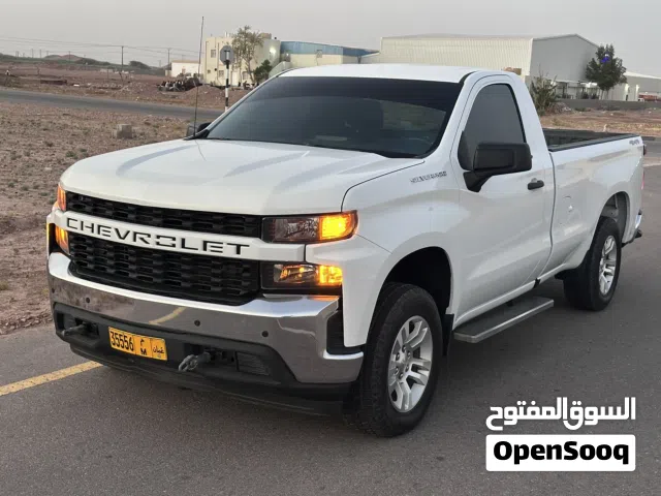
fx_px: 917
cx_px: 330
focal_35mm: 48
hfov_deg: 39.7
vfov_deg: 30.3
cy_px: 248
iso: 400
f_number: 1.78
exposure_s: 1/40
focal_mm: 6.86
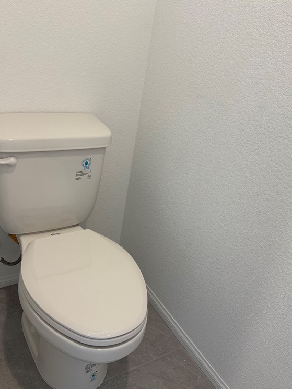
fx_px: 371
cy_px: 197
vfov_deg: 55.3
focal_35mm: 33
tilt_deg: -28.8
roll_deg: -10.8
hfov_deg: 42.9
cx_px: 156
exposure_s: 1/120
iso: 125
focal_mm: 6.76
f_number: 1.78
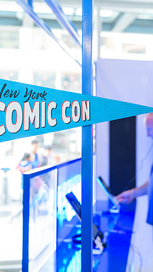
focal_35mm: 57
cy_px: 136
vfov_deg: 36.6
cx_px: 82
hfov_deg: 21.1
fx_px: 411
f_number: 3.2
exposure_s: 1/125
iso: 800
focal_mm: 36
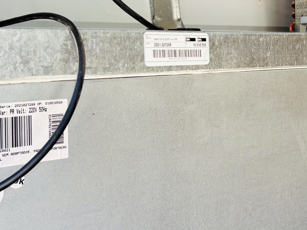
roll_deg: +0.1
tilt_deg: -2.1
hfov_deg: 30.5
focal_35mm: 62
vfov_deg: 23.4
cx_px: 245
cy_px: 57
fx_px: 550
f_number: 1.6
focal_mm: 5.96
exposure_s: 1/121
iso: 100
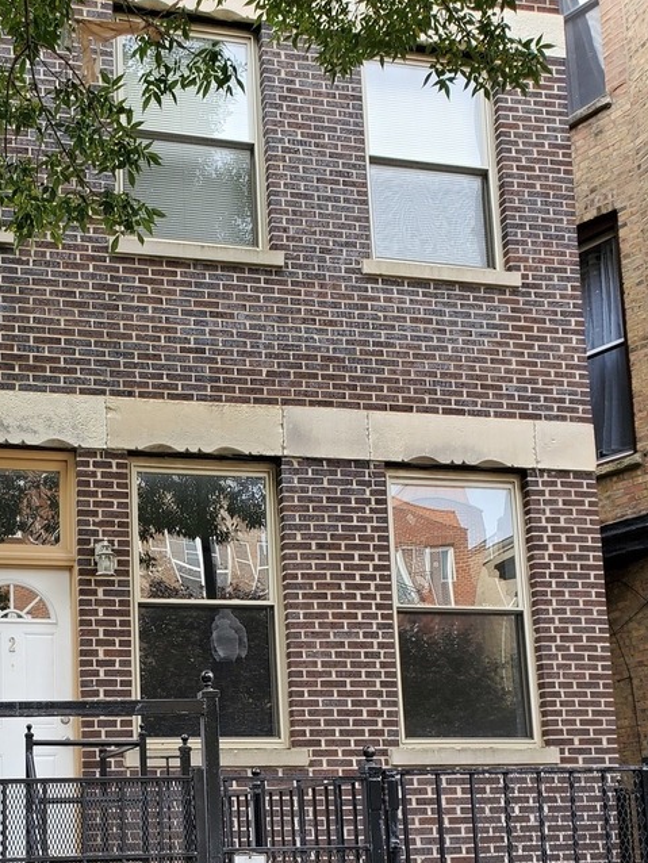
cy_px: 682
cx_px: 124
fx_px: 1097
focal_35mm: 44
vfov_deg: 41.2
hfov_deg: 32.0
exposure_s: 1/171
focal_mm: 4.3
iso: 50
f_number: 2.4
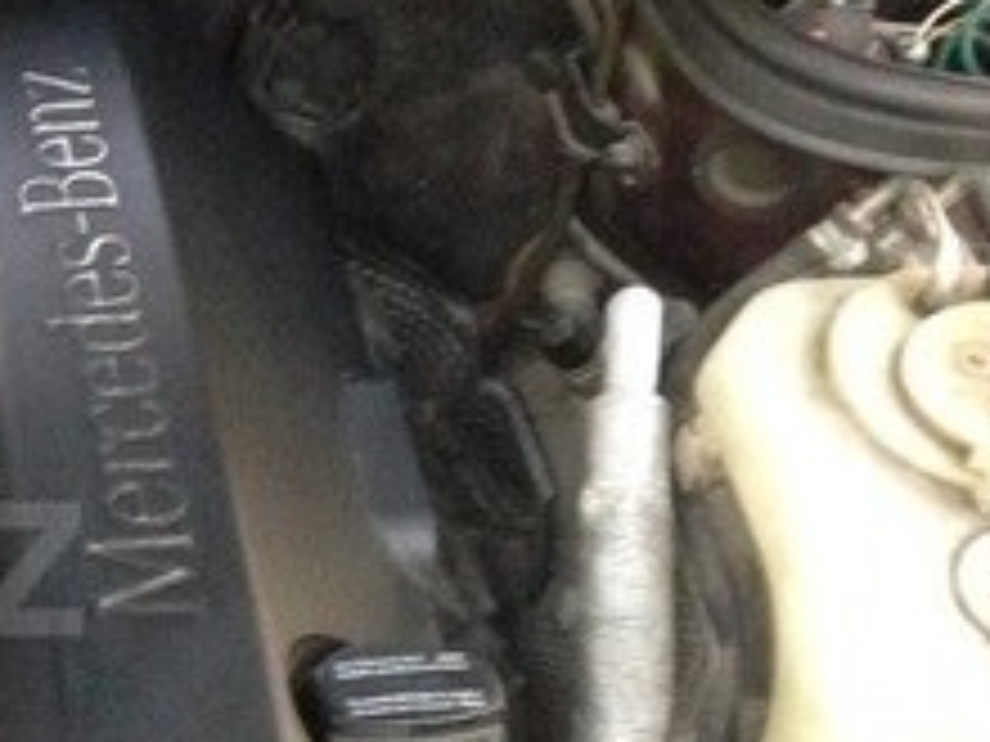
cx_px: -378
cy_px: 569
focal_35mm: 99
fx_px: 2831
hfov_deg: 18.2
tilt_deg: -49.1
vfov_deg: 14.9
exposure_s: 1/15
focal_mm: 4.12
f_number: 2.4
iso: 500
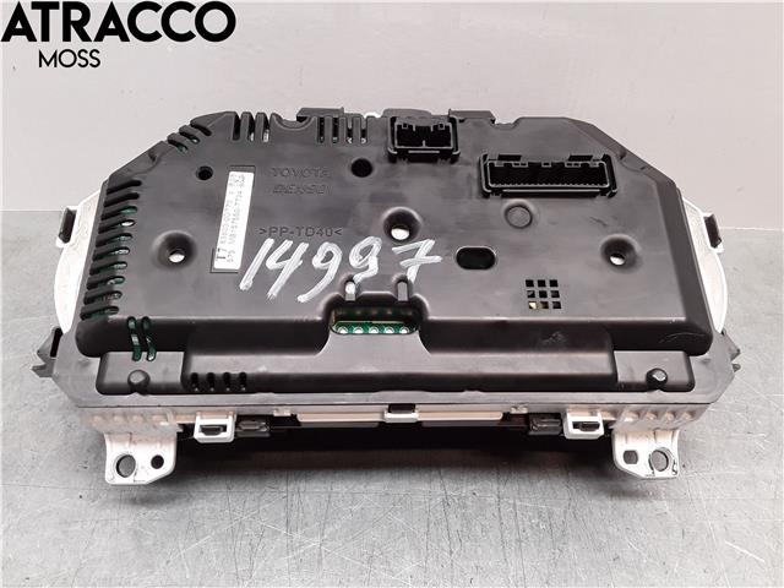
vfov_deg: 49.7
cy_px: 294
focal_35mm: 28
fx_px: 634
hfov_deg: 63.4
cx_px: 392
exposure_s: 1/50
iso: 50
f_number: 1.9
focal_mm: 2.91
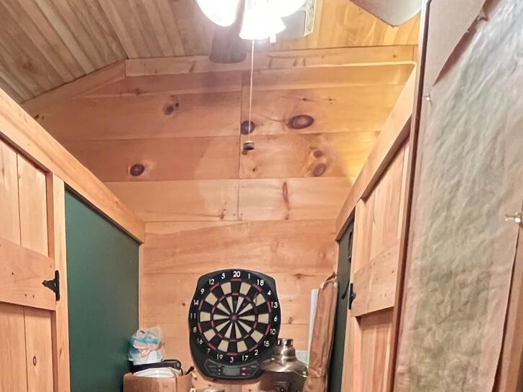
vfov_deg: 31.9
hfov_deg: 50.7
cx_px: 190
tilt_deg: -13.3
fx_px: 544
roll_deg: -1.2
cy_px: 487
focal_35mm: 36
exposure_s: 1/60
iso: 800
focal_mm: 1.57
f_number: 1.8
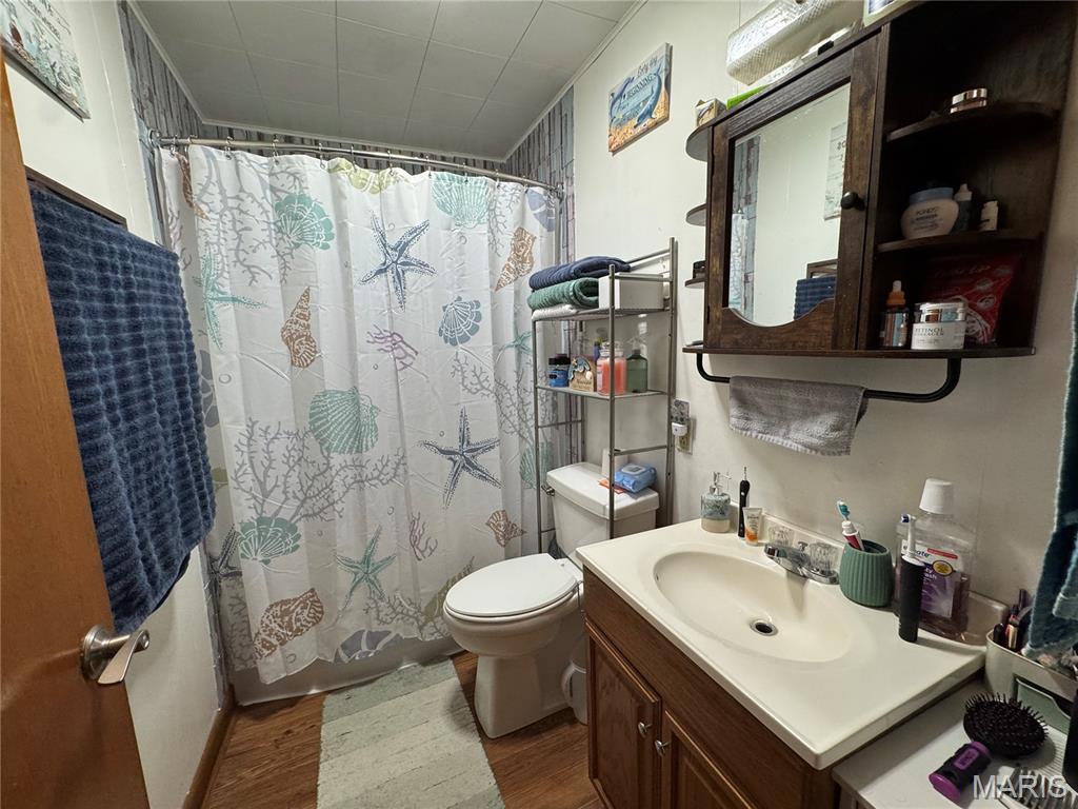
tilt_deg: -7.1
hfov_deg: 102.1
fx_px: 436
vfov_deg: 85.7
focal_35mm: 14
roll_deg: +1.9
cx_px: 539
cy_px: 404
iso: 200
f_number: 2.2
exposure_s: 1/60
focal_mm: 2.22
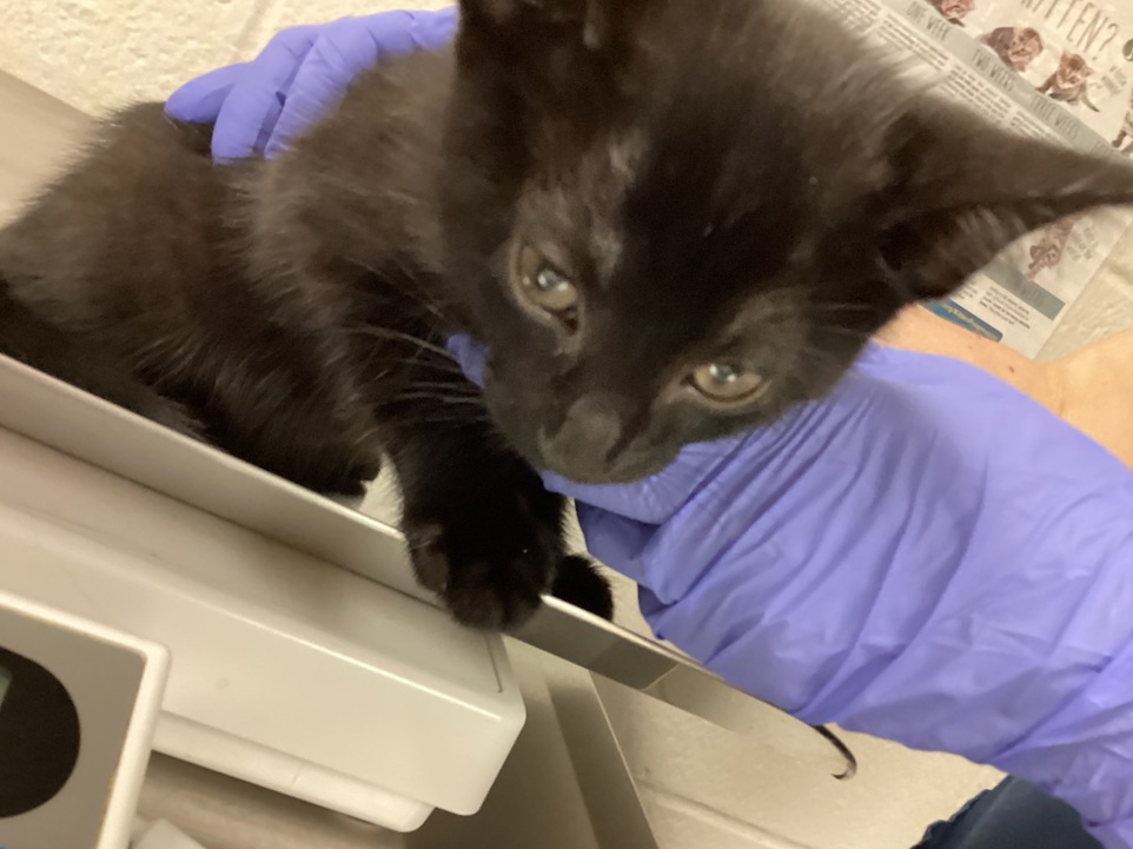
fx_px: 1080
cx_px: 537
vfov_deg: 42.9
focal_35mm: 33
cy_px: 450
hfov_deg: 55.3
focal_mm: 3.3
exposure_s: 1/40
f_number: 2.4
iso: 400
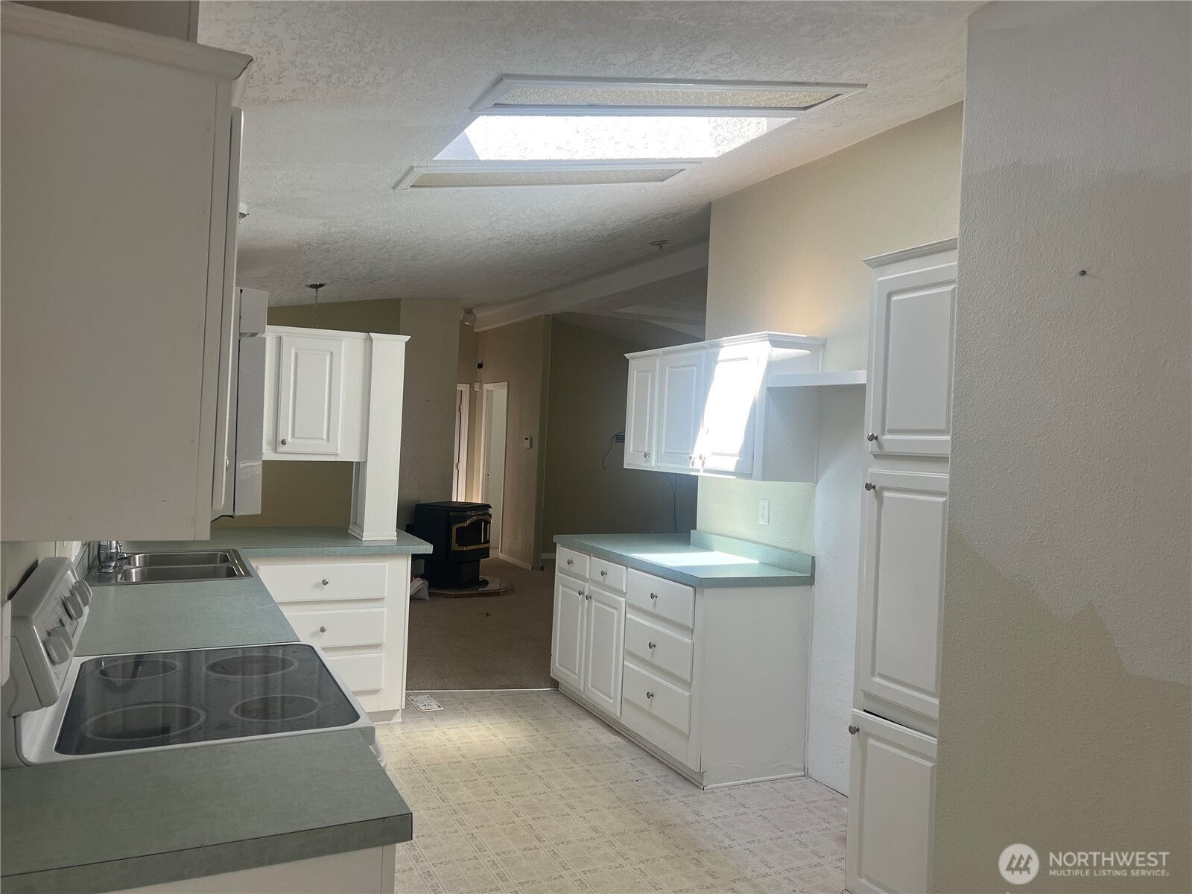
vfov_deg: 53.1
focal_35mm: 26
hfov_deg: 67.3
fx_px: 895
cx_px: 596
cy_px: 447
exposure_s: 1/279
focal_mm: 5.7
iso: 50
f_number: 1.5
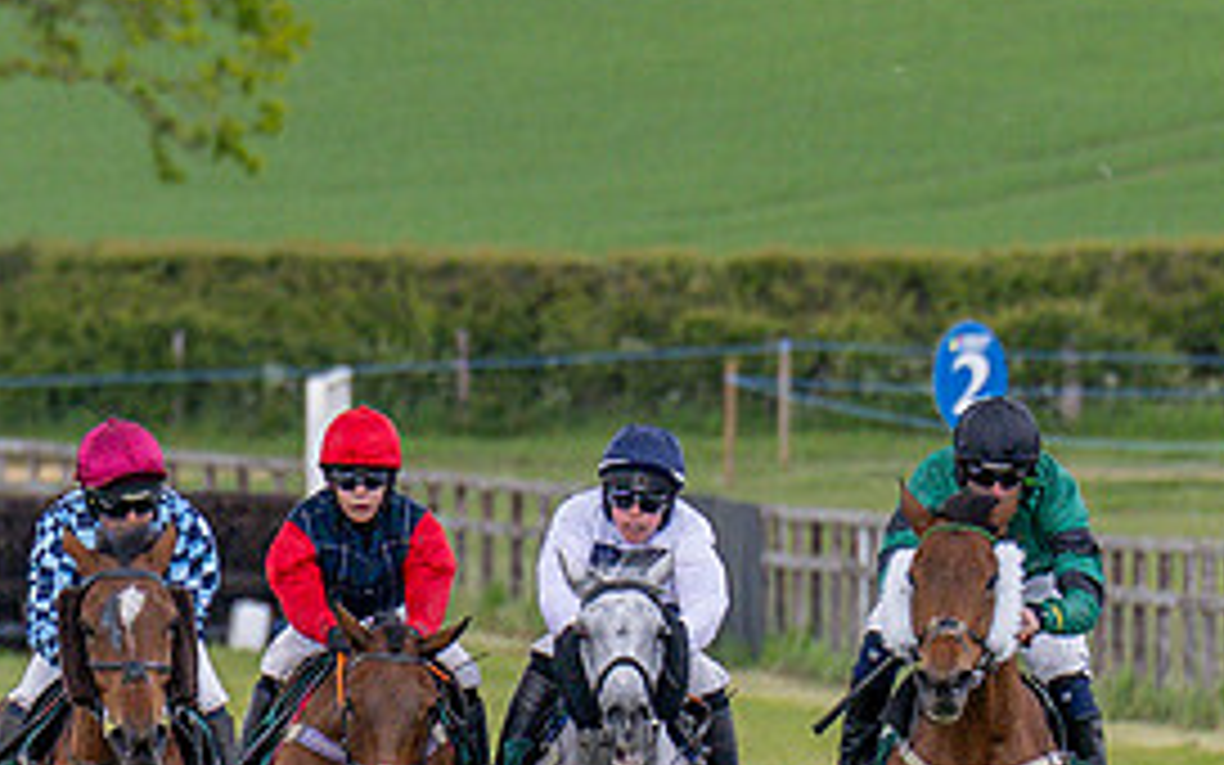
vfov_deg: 1.0
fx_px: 42898
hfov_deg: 1.6
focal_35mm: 1286
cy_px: 1105
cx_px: -138
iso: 400
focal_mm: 200
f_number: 4
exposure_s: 1/1600
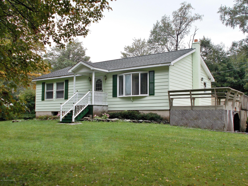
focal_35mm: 39
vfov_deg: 36.8
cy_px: 93
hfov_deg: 47.9
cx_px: 124
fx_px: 279
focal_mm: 6.9
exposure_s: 1/50
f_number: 3.9
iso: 80
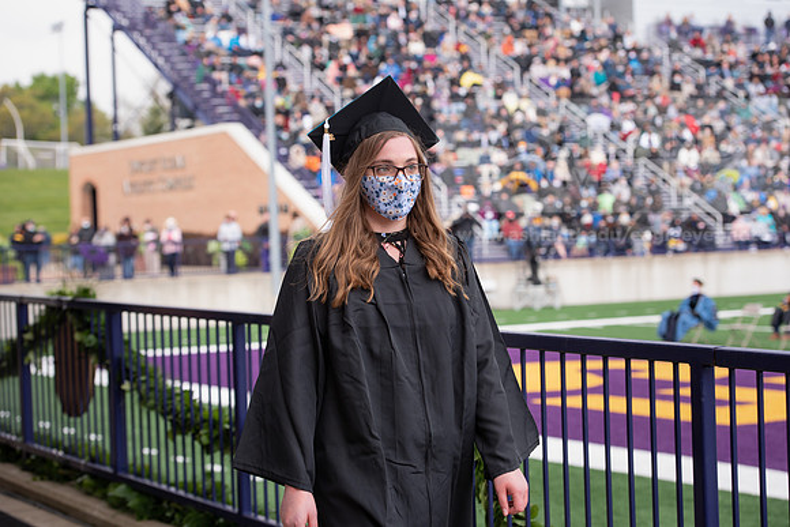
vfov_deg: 16.7
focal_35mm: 82
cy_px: 264
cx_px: 395
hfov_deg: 24.8
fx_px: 1800
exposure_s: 1/200
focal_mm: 82
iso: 200
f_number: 5
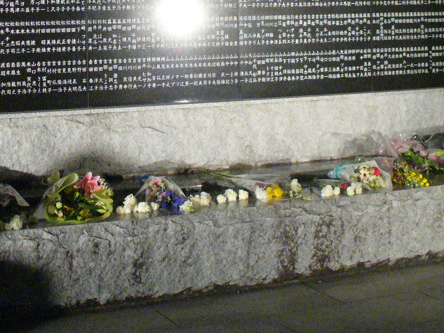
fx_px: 975
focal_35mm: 76
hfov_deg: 25.6
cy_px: 38
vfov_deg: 19.1
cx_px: 178
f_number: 2.8
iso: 400
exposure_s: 1/25
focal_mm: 6.1
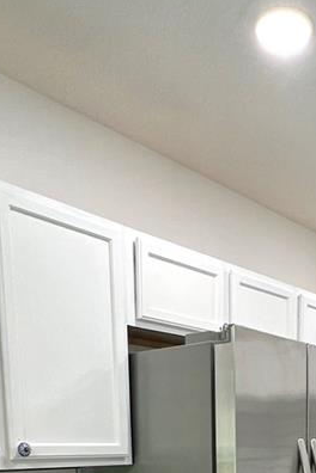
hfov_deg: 31.3
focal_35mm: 41
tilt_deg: -8.4
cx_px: 279
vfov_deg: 38.4
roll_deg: -0.2
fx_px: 540
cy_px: 533
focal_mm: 1.57
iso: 200
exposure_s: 1/120
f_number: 1.8
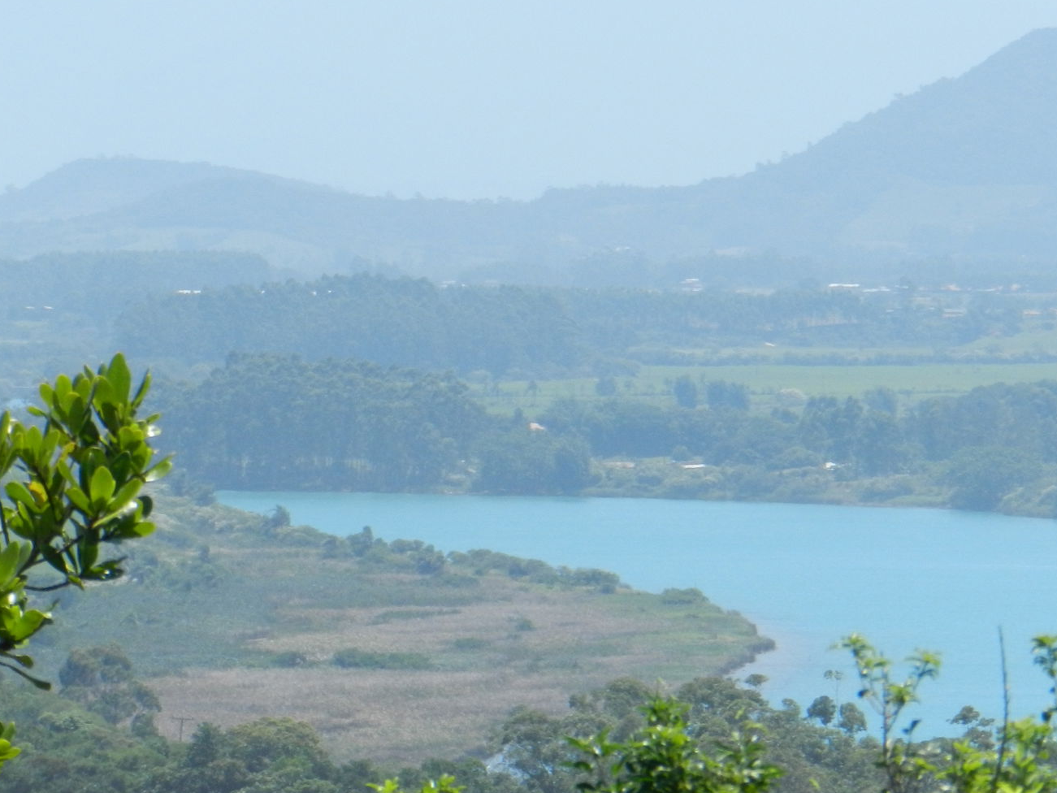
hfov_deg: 5.1
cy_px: 314
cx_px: 419
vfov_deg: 3.8
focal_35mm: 388
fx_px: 11849
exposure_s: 1/1500
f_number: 5.2
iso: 400
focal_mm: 46.7
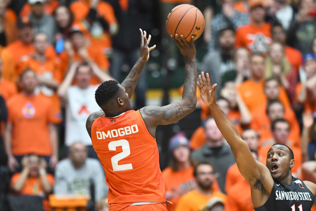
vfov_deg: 3.1
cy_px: 106
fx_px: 3950
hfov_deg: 4.6
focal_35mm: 450
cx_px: 158
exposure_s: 1/1000
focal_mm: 300
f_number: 2.8
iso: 6400
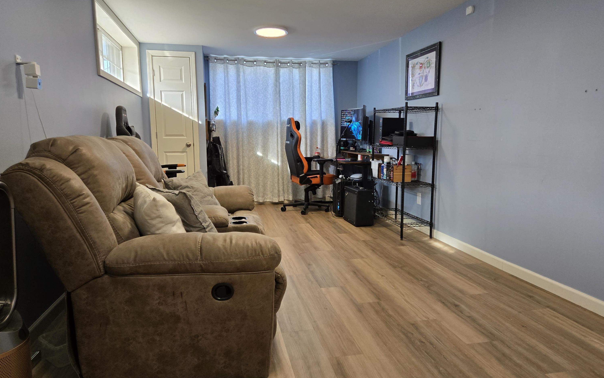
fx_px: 411
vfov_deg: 49.3
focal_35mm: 25
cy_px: 192
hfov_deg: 72.6
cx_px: 302
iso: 160
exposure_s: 1/120
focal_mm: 5.4
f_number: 1.8
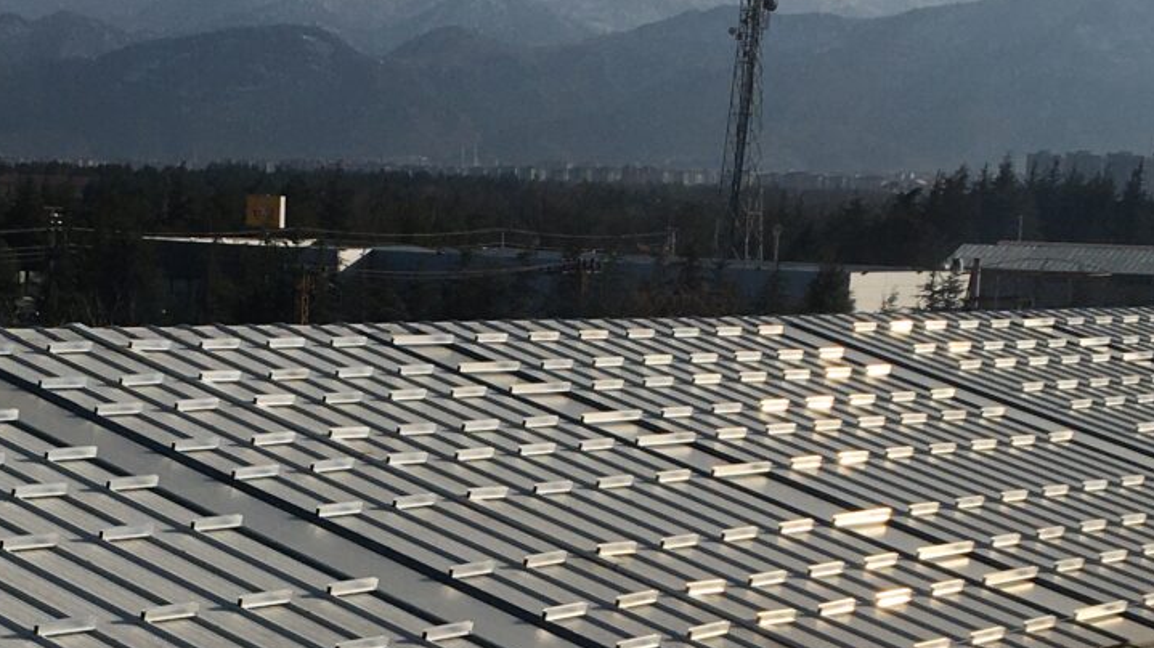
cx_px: 496
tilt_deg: -9.9
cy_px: 733
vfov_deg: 13.1
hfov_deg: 23.7
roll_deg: +0.2
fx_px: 2753
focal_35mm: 90
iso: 25
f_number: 2.2
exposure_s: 1/4525
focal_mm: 4.15
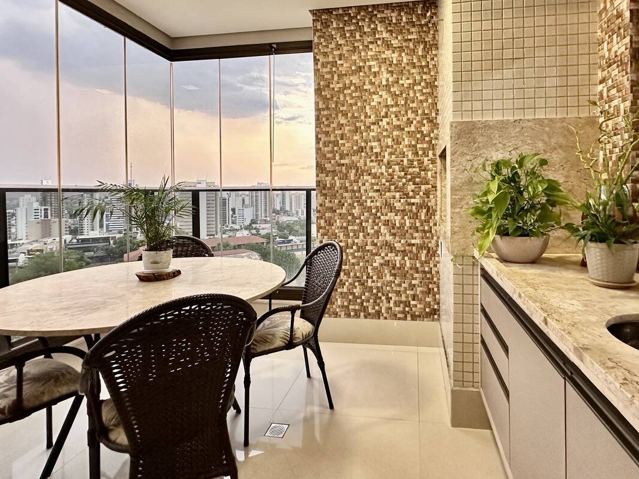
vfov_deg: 68.1
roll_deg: +0.2
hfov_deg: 84.1
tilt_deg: -0.3
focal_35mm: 19
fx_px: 351
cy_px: 196
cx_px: 365
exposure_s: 1/120
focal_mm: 2.22
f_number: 2.2
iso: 250
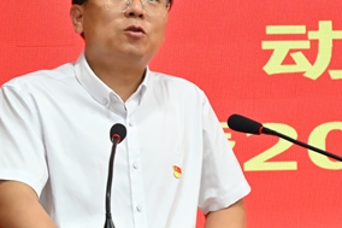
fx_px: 1443
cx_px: 191
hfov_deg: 13.5
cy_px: 103
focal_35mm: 152
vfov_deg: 9.0
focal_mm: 48
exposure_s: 1/100
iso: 6400
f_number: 6.3
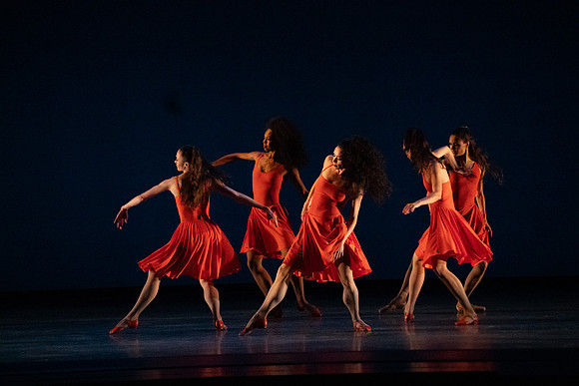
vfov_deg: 6.9
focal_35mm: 200
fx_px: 3217
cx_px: 290
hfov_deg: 10.3
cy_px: 193
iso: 25600
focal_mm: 200
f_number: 5
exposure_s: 1/400
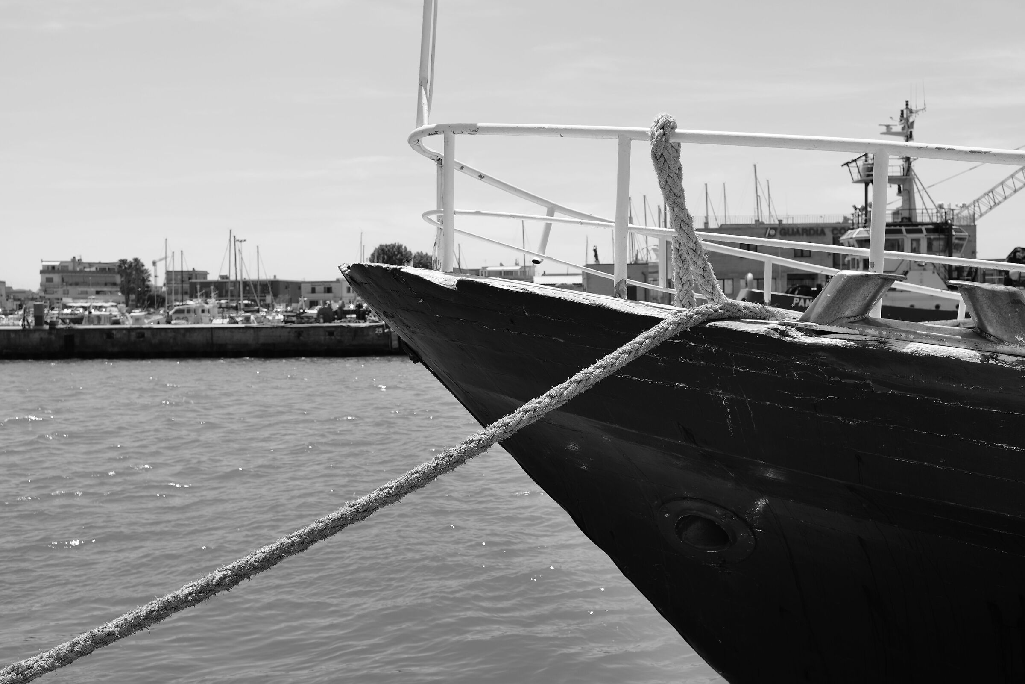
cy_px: 342
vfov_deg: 37.9
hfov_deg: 54.4
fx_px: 996
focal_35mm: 35
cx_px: 512
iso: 100
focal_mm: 35
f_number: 6.8
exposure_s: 1/250
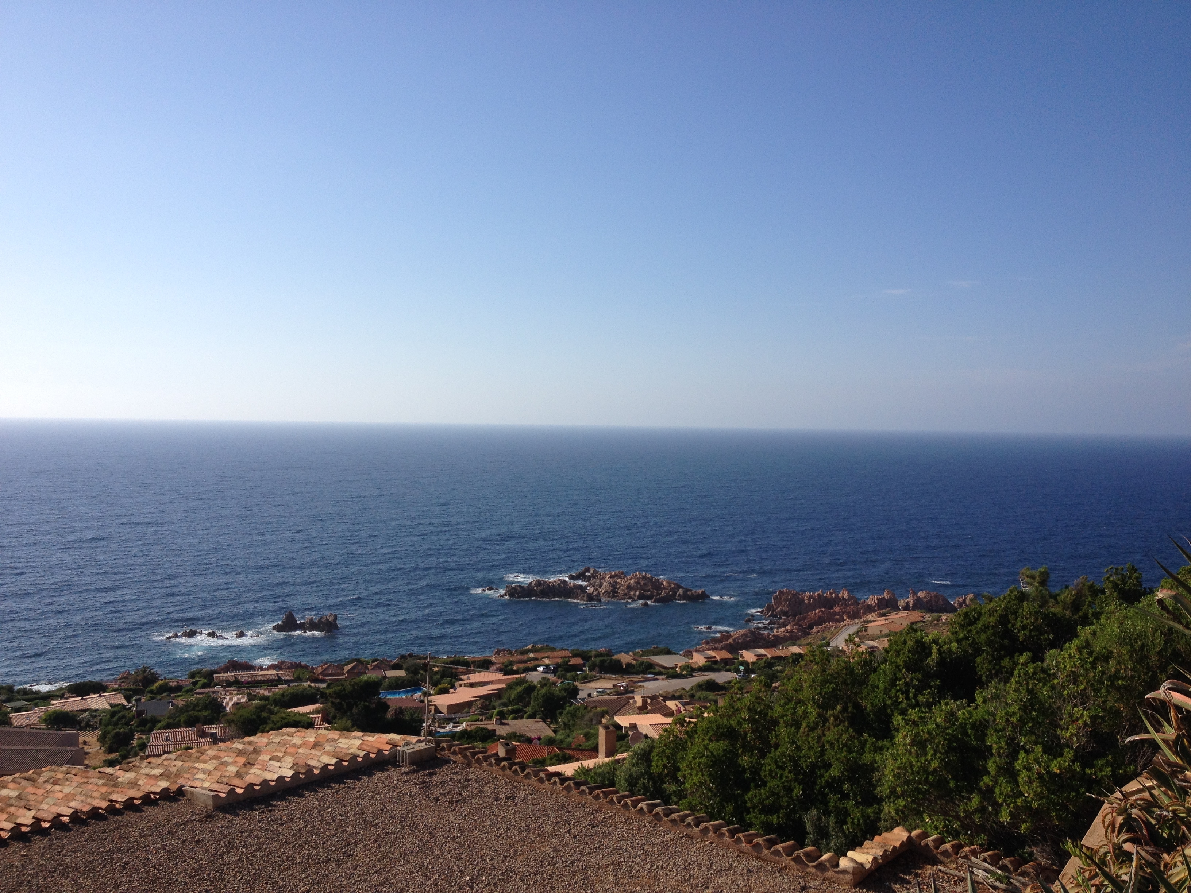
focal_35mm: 35
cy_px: 446
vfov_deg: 40.7
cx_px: 596
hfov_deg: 52.6
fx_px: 1204
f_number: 2.4
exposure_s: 1/2513
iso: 50
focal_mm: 4.28
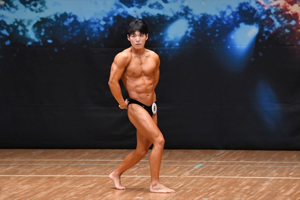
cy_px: 100
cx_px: 150
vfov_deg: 4.4
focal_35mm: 315
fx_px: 2624
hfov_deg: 6.5
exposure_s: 1/400
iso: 6400
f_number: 5.6
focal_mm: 210
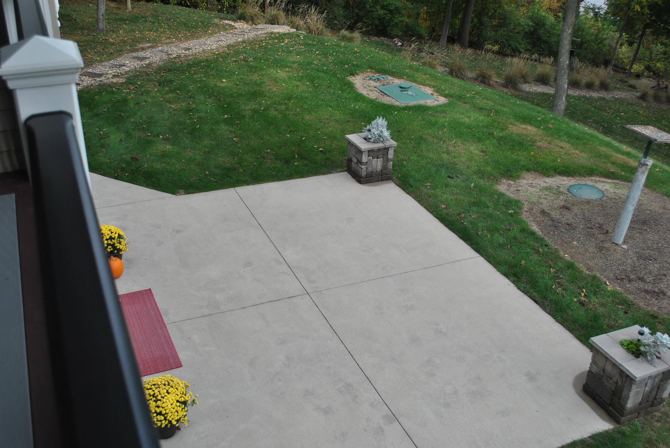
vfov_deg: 37.0
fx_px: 671
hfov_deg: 53.1
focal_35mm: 36
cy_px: 224
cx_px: 335
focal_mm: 24
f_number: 5.6
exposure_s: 1/125
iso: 140
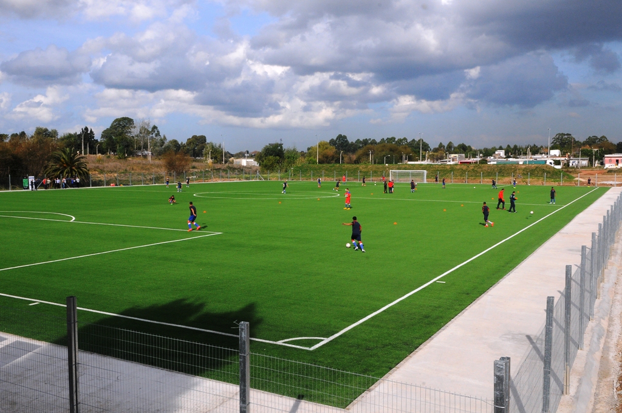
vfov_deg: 38.3
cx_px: 311
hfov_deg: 55.2
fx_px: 595
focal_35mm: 34
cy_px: 206
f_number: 16
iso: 500
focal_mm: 23
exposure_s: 1/400
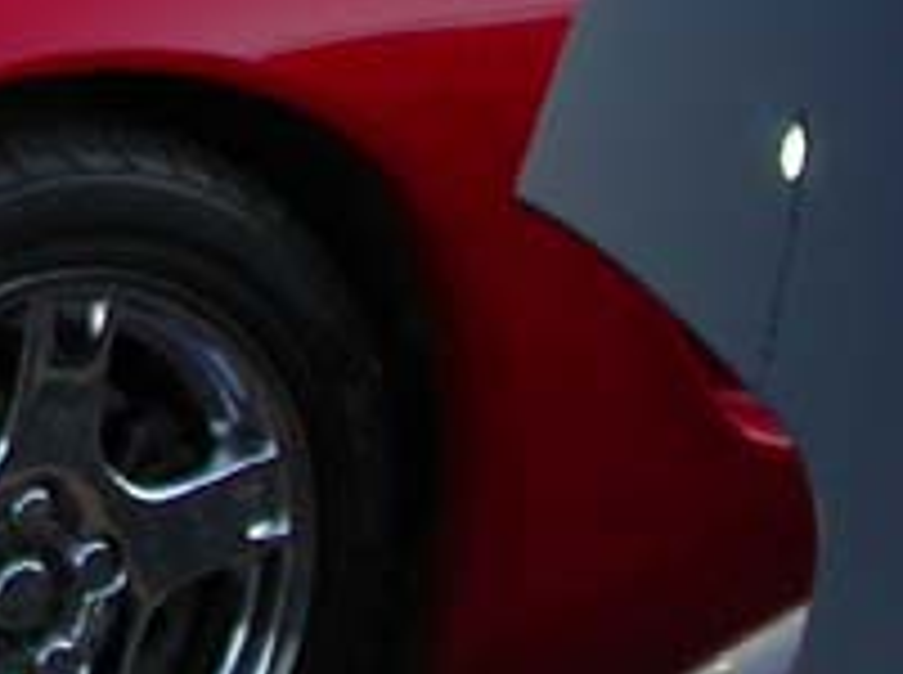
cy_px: -687
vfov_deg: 7.3
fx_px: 5052
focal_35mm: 194
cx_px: -696
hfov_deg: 9.7
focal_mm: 7.85
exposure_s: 1/59.9
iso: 100
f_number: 3.3
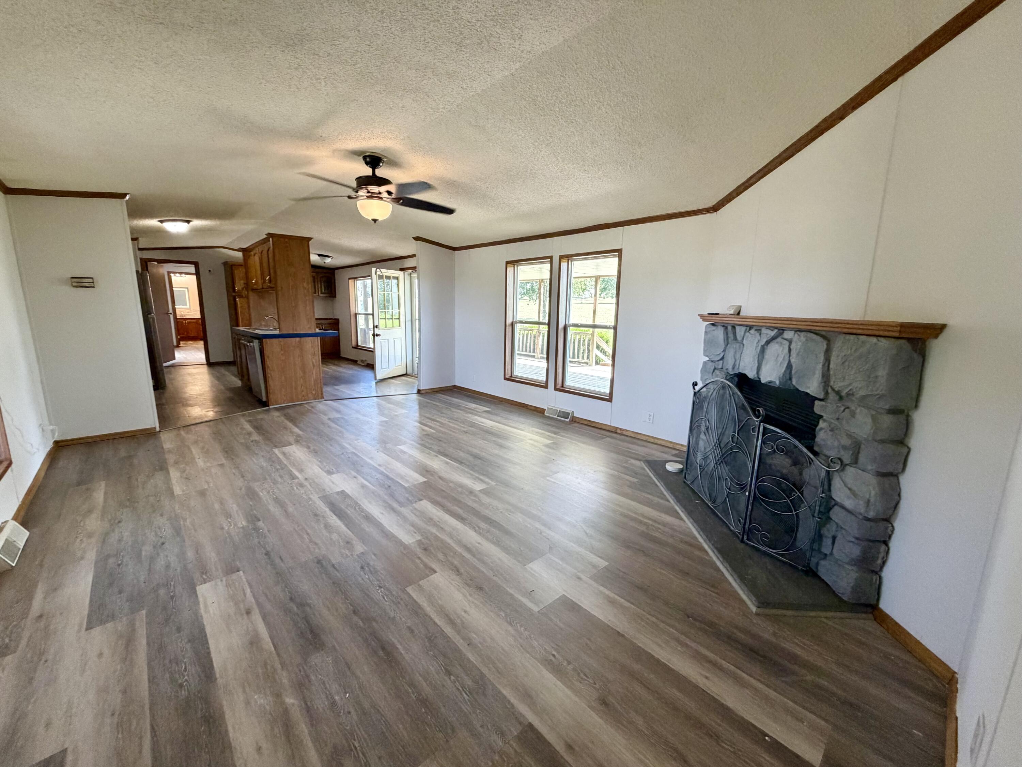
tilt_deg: -11.1
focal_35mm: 14
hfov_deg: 102.1
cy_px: 384
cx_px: 511
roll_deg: -0.5
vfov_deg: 85.7
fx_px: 413
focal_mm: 2.22
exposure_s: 1/97
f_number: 2.2
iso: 320
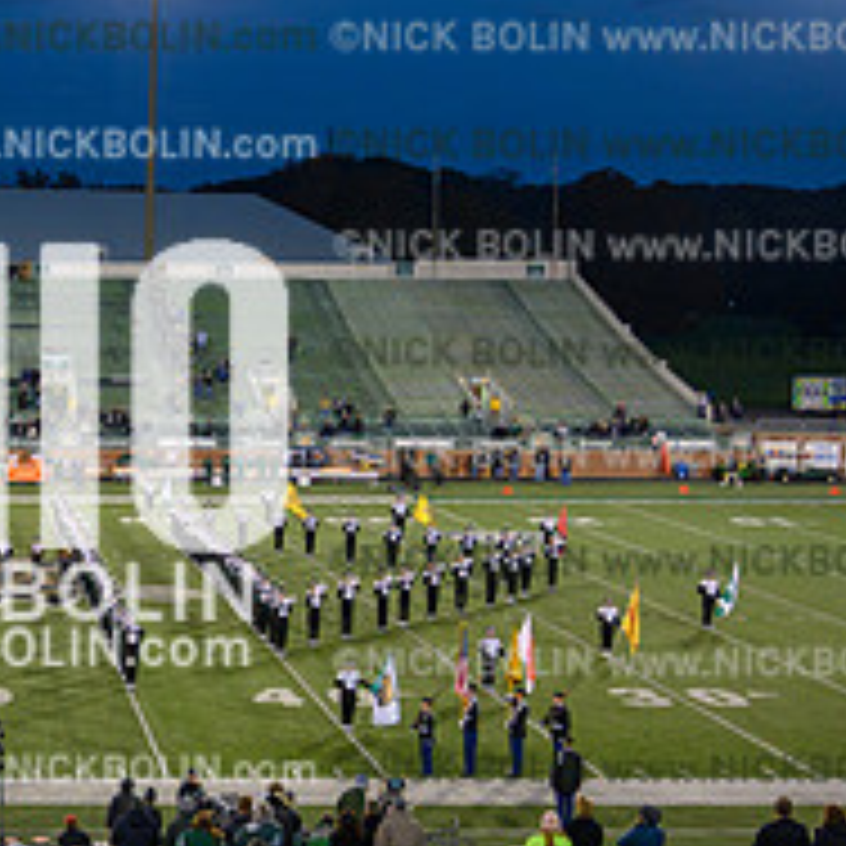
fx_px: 1742
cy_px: 457
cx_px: -32
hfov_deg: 25.7
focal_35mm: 63
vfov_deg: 27.3
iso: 2000
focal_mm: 24
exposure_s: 1/320
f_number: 4
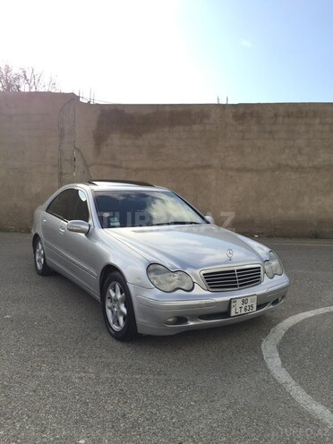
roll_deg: +0.5
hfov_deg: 48.2
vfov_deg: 61.7
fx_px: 372
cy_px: 222
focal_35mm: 29
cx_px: 166
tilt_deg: -6.3
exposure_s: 1/1466
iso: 32
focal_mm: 4.15
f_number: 2.2
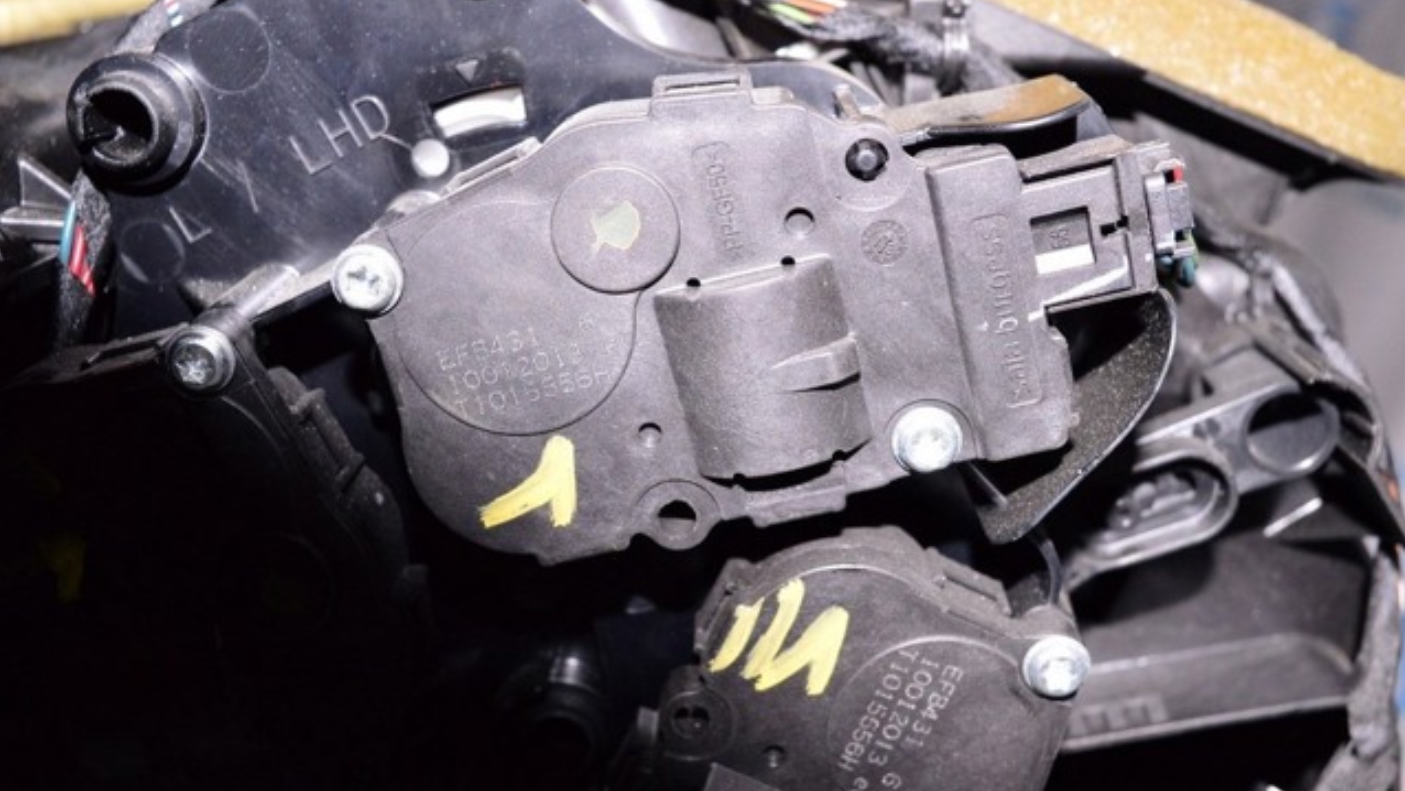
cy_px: 413
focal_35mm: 43
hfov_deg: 47.8
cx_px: 702
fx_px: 1584
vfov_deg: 28.0
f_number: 8
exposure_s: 1/200
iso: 1600
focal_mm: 27
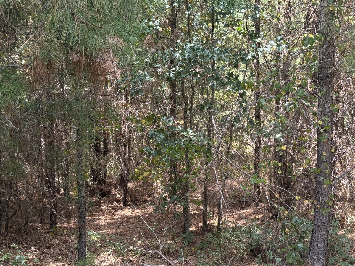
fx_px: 533
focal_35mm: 52
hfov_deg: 36.7
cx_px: 212
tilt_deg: -6.6
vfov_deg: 28.0
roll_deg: +1.2
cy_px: 161
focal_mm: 5.96
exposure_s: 1/158
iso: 40
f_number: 1.6
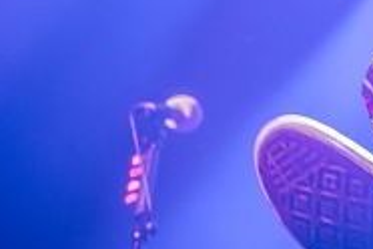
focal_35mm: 147
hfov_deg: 13.4
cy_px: 162
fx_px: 1523
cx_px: 513
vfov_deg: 9.3
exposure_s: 1/80
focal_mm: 38
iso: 2000
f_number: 2.8
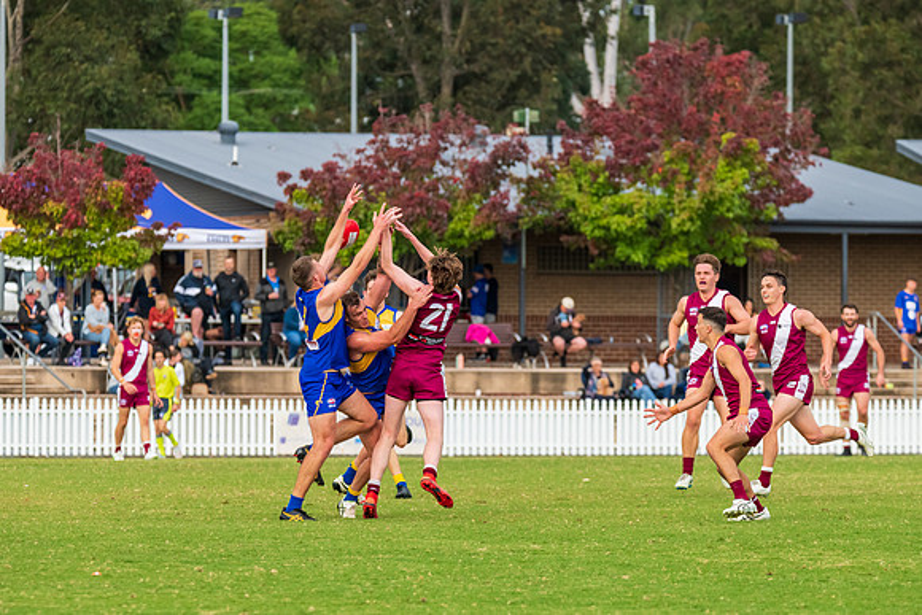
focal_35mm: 315
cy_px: 308
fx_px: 8076
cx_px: 448
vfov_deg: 4.4
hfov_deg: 6.5
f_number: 9
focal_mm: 300
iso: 1000
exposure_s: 1/1250
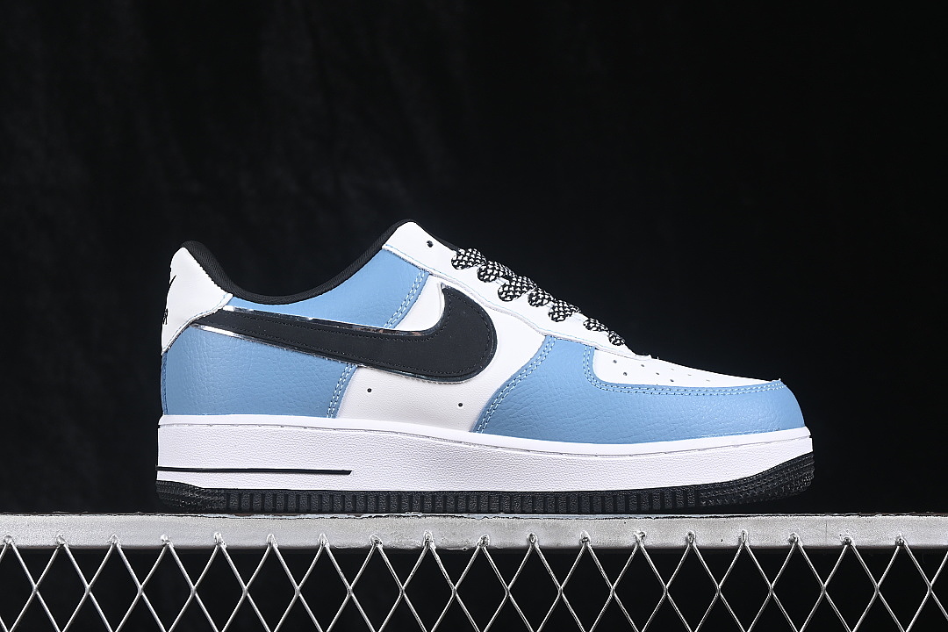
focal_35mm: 75
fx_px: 1975
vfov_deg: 18.2
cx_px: 474
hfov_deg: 27.0
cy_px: 316
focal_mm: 50
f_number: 6.3
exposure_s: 1/60
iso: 160
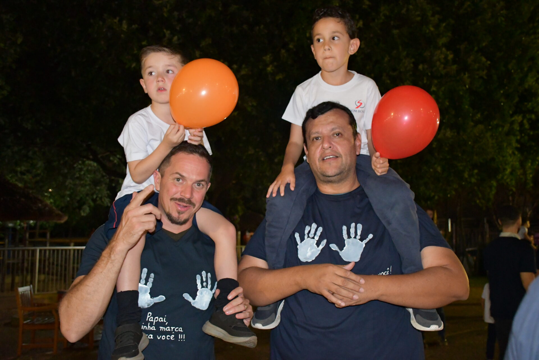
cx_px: 270
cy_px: 180
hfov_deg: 53.1
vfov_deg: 36.9
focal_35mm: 36
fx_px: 539
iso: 6400
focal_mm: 24
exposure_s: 1/60
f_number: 3.8
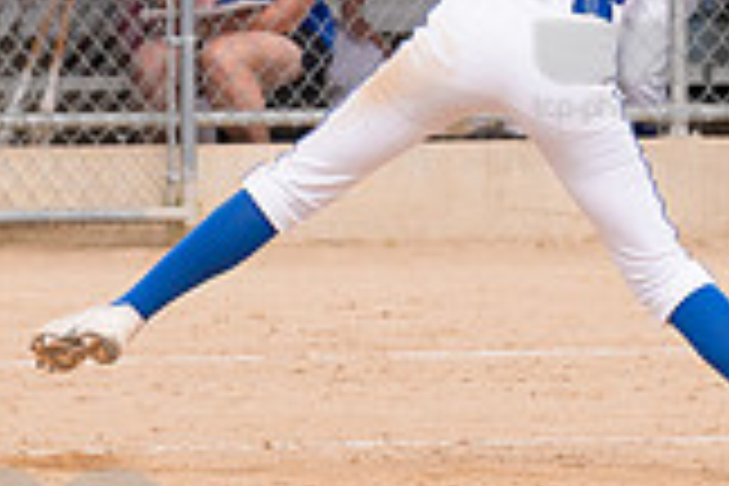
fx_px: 21808
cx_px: 670
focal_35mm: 1077
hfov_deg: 1.9
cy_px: -36
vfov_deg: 1.3
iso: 320
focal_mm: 200
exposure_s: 1/1600
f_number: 5.6
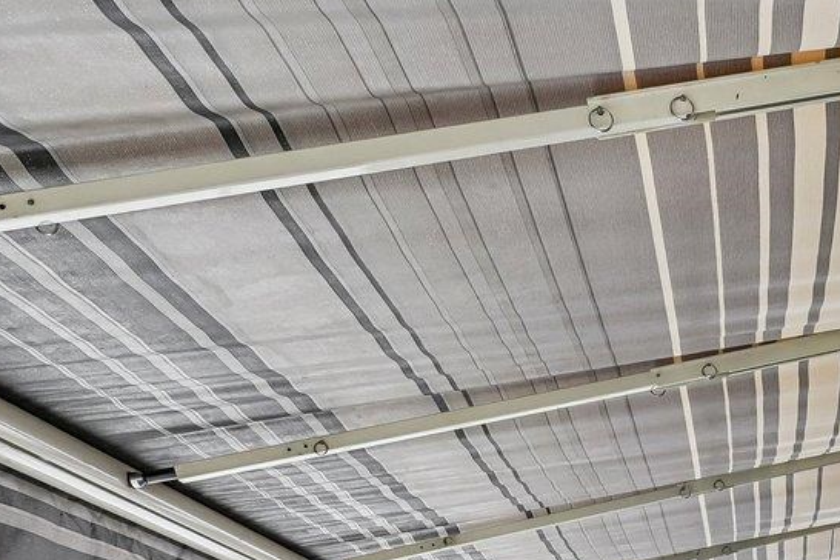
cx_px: 1066
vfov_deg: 20.1
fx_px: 1400
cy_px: 792
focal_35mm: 60
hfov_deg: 28.1
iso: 400
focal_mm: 16
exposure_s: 1/400
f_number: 8
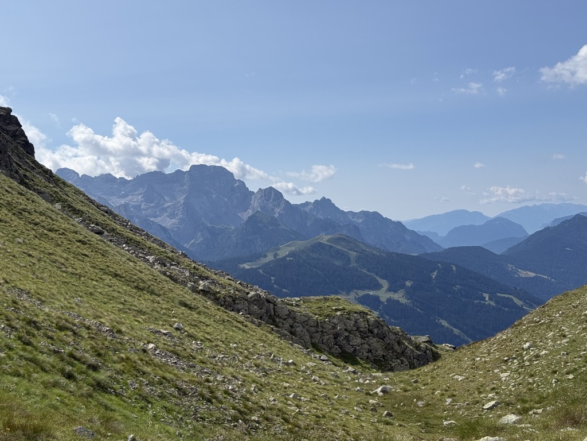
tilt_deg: -1.9
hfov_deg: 39.7
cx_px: 294
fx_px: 814
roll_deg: +2.6
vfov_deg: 30.3
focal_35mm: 48
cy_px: 220
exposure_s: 1/11364
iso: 80
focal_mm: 6.76
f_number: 1.78
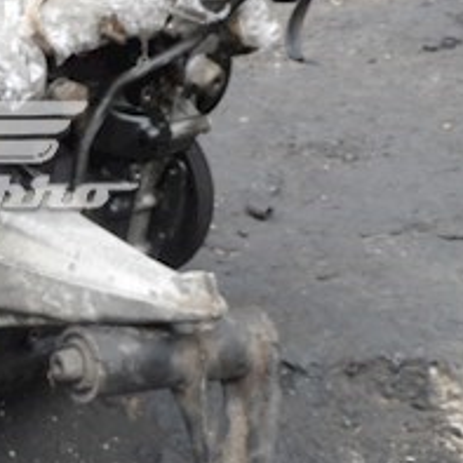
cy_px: 172
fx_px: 1044
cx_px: -146
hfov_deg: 22.3
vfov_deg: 24.9
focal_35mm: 69
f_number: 3.2
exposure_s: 1/30
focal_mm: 4
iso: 120
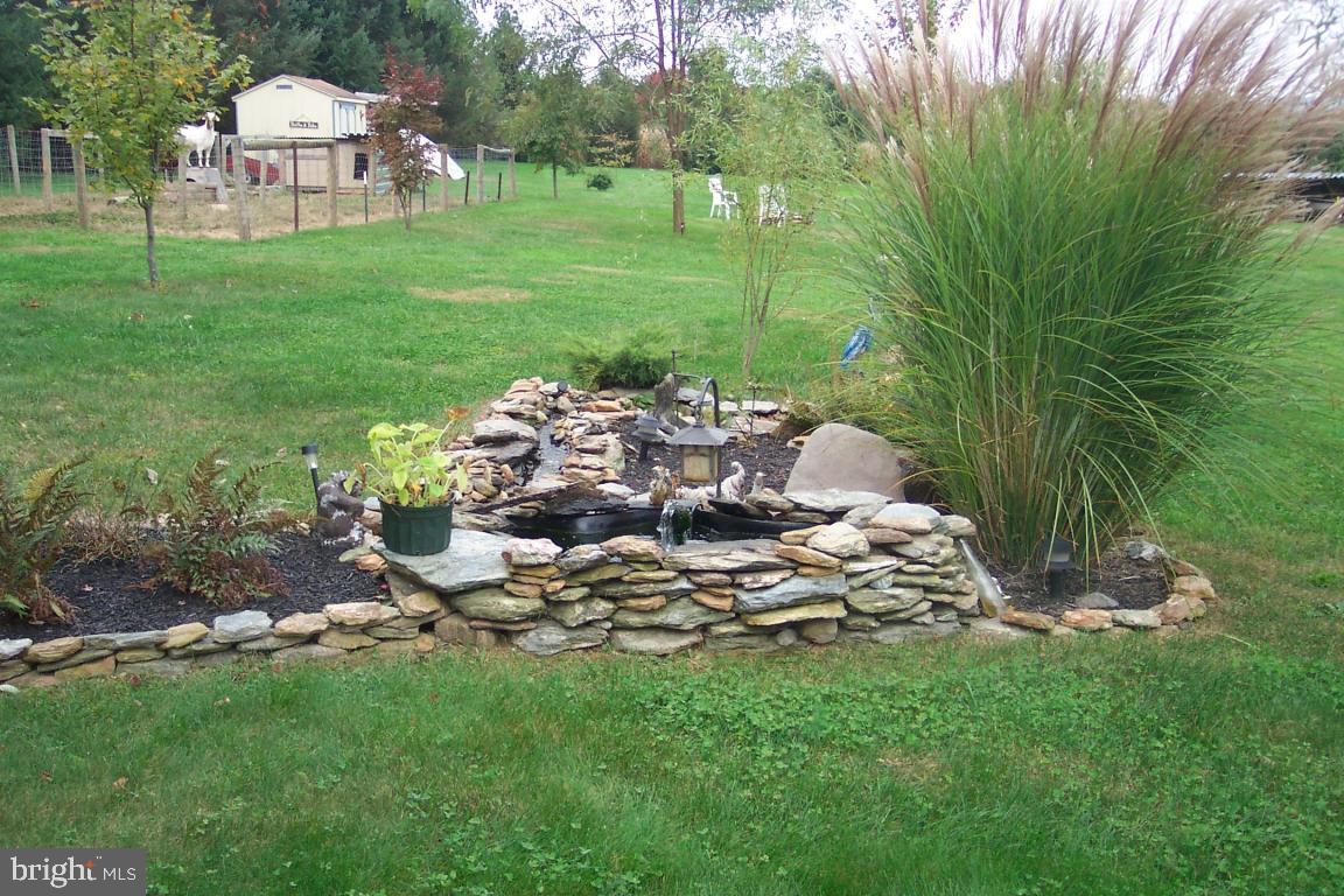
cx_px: 672
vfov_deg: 35.1
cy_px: 448
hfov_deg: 50.7
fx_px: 1419
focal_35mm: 38
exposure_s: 1/350
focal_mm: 8
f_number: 2.8
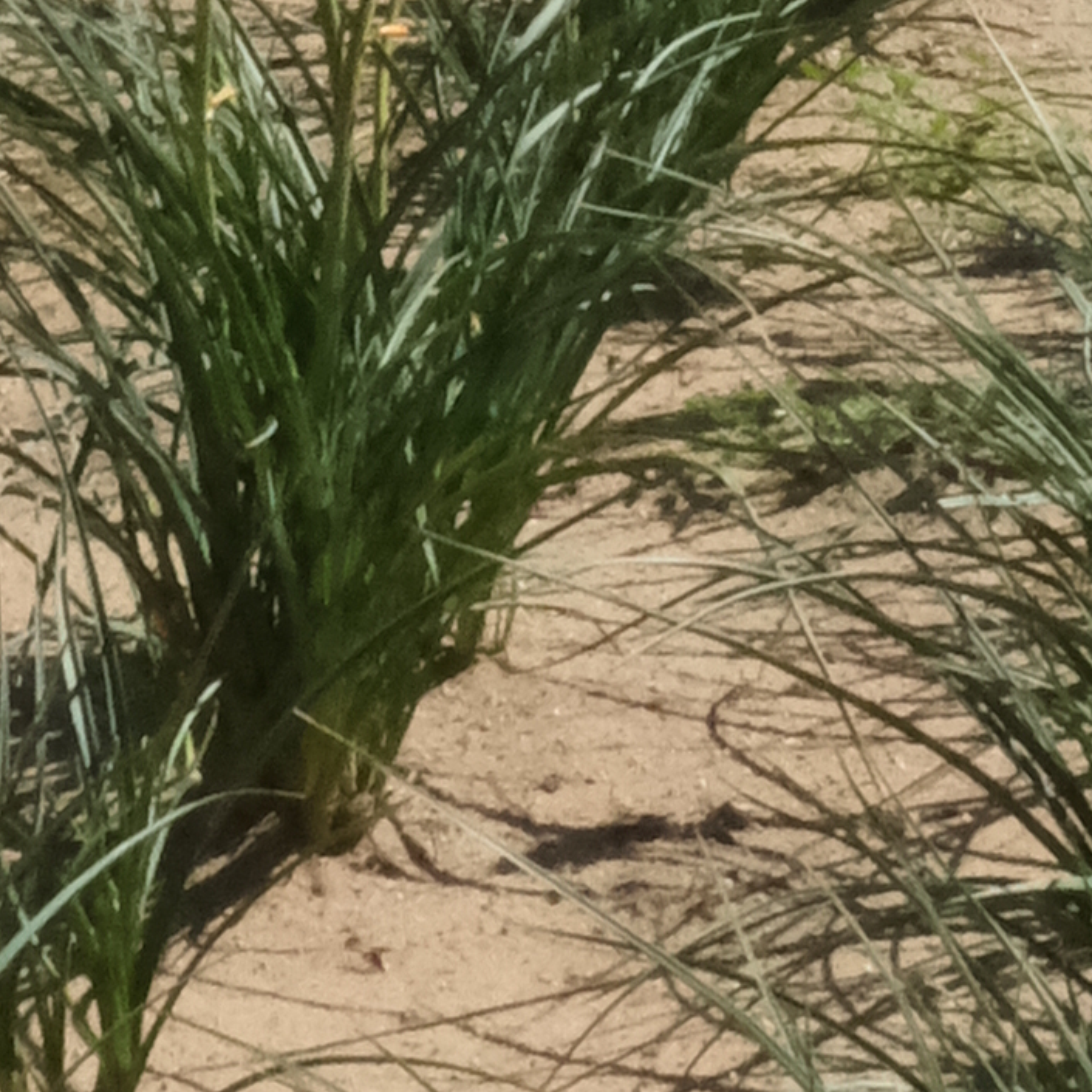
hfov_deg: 7.5
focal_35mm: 233
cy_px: -1940
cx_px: 1012
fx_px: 8316
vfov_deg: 6.9
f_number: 20
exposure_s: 1/1250
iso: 5000
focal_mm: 20.5
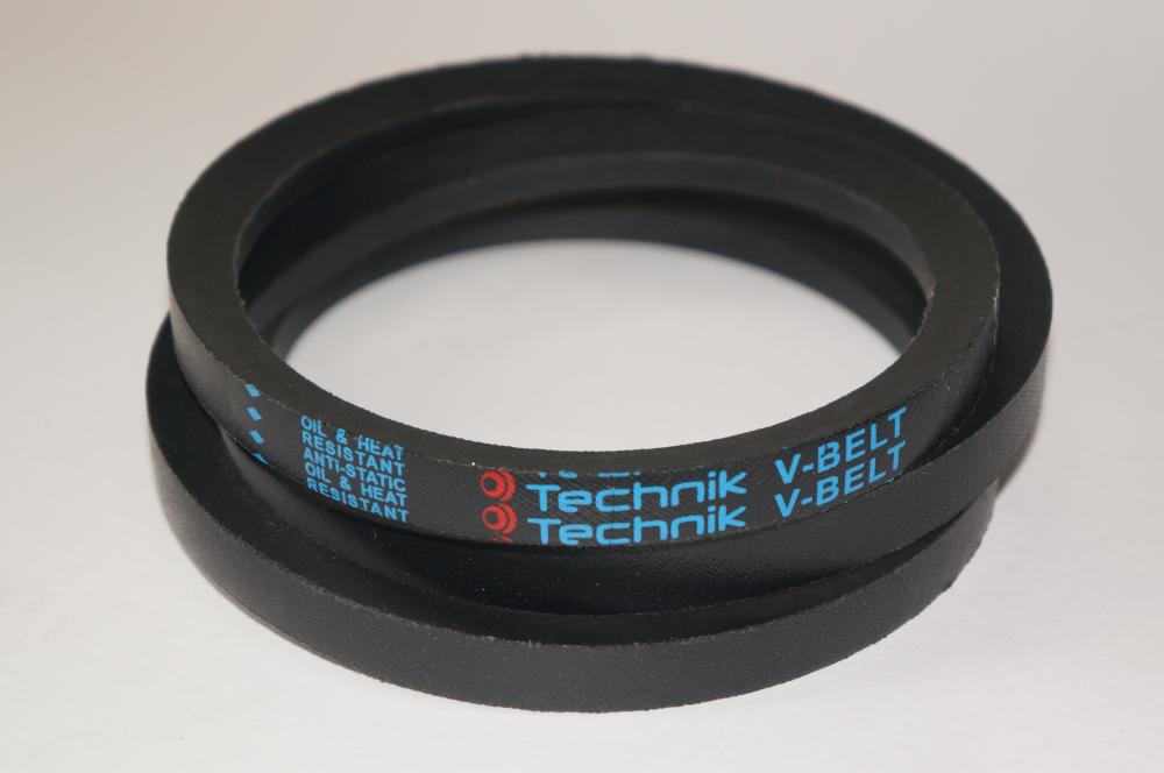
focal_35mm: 82
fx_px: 2664
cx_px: 582
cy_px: 386
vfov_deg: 16.5
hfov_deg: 24.6
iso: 640
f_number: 5.6
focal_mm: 55
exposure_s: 1/160
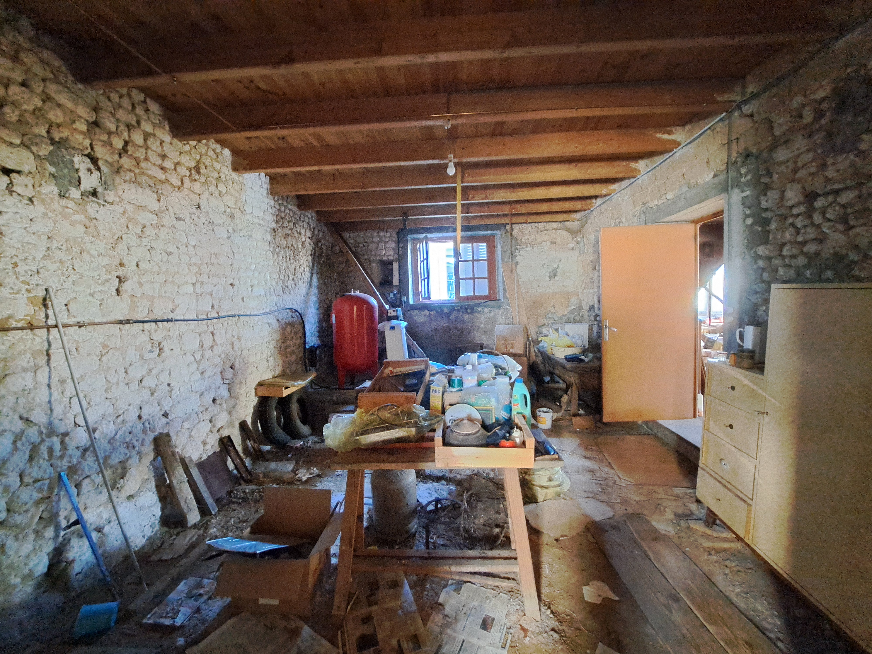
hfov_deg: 106.2
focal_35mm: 13
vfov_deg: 89.9
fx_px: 327
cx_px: 436
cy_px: 327
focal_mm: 1.74
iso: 800
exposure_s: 1/20
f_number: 2.2
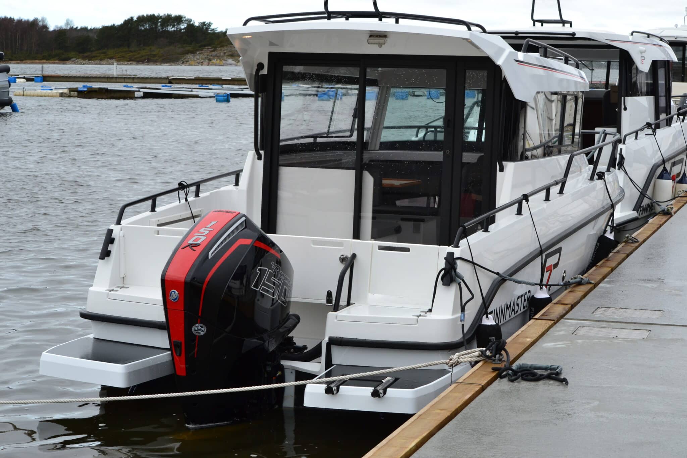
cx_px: 344
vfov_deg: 16.6
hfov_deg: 24.6
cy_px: 229
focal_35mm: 82
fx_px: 1574
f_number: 10
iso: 400
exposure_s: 1/200
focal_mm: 55
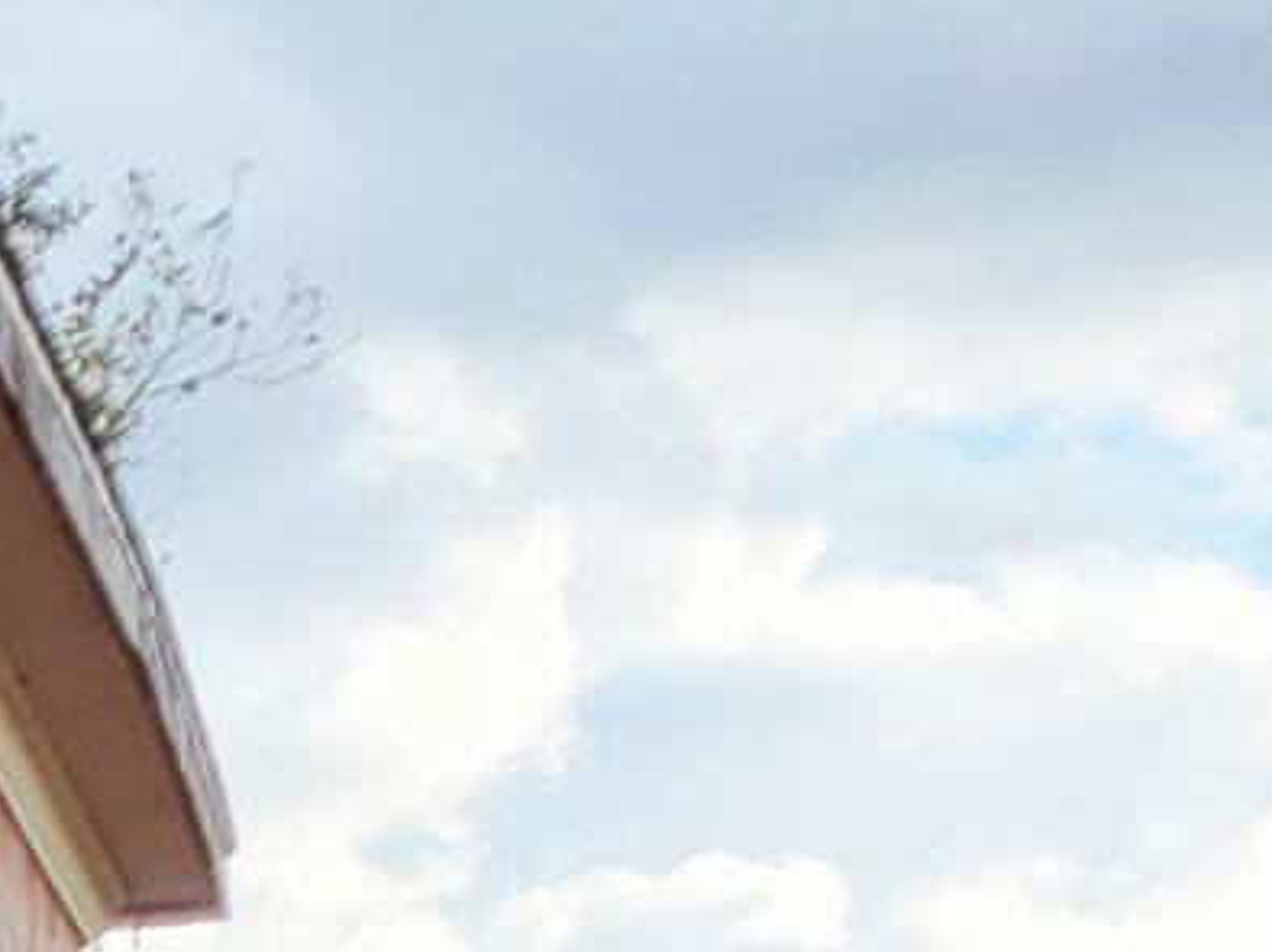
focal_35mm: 198
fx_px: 7271
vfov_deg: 7.3
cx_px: -2802
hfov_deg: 8.2
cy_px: 1562
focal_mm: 5.4
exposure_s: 1/526
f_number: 1.8
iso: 40
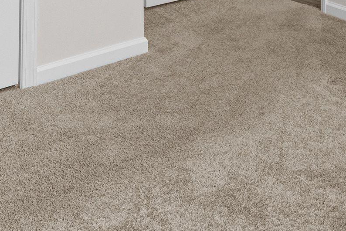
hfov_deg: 32.5
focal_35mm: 58
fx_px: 558
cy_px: -186
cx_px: 321
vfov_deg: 18.3
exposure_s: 1/20
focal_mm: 10
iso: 100
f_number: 4.5
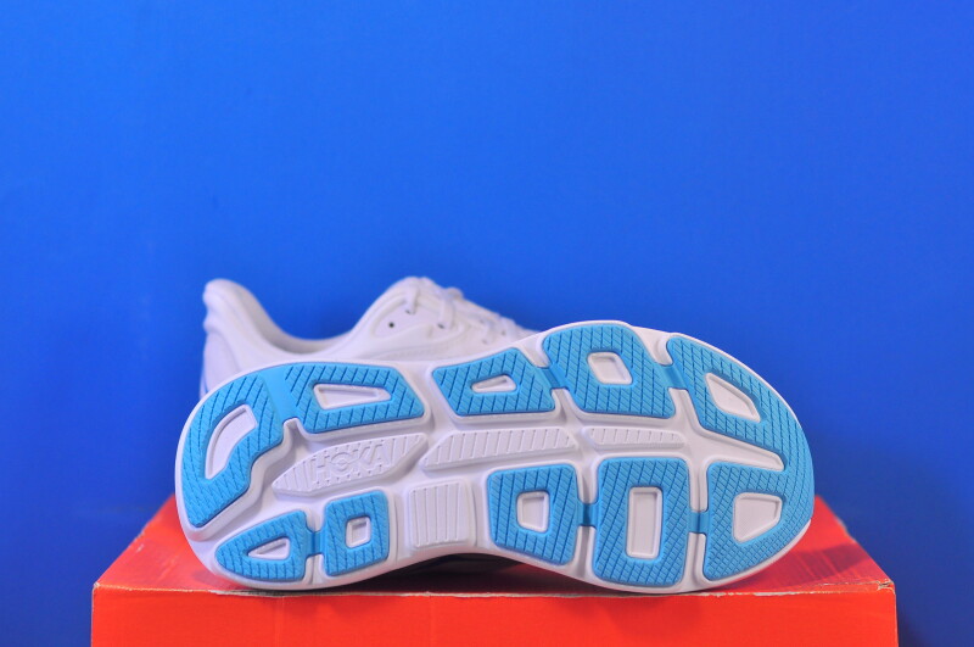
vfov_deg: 18.1
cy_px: 324
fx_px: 2026
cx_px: 487
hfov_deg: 27.0
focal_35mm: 75
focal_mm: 50
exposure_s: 1/320
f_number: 2.8
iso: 250
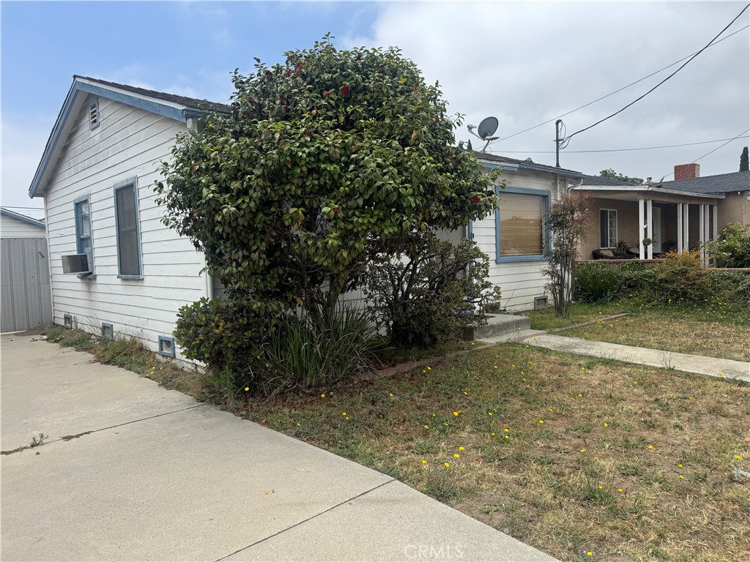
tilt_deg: -3.7
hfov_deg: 71.6
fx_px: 520
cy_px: 281
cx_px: 375
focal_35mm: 24
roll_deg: +1.4
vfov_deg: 56.8
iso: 80
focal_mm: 6.76
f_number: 1.78
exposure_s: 1/5348
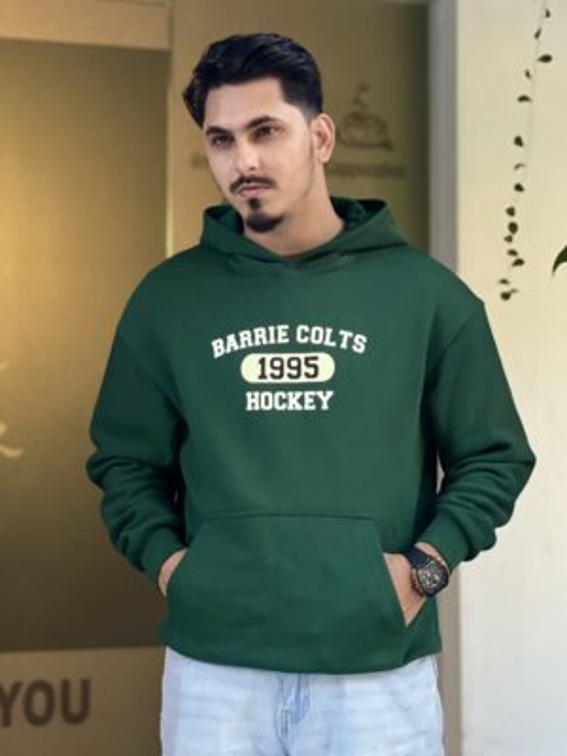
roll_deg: -0.8
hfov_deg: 19.1
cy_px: 378
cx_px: 284
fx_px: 1682
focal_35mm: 77
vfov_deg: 25.3
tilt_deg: +4.6
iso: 200
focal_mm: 9
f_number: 2.8
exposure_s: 1/40
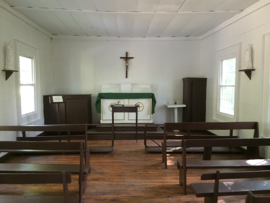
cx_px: 135
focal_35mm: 29
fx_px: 226
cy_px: 102
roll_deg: -0.9
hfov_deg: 61.7
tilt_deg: -2.9
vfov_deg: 48.2
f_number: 2.2
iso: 320
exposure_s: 1/15
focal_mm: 4.15
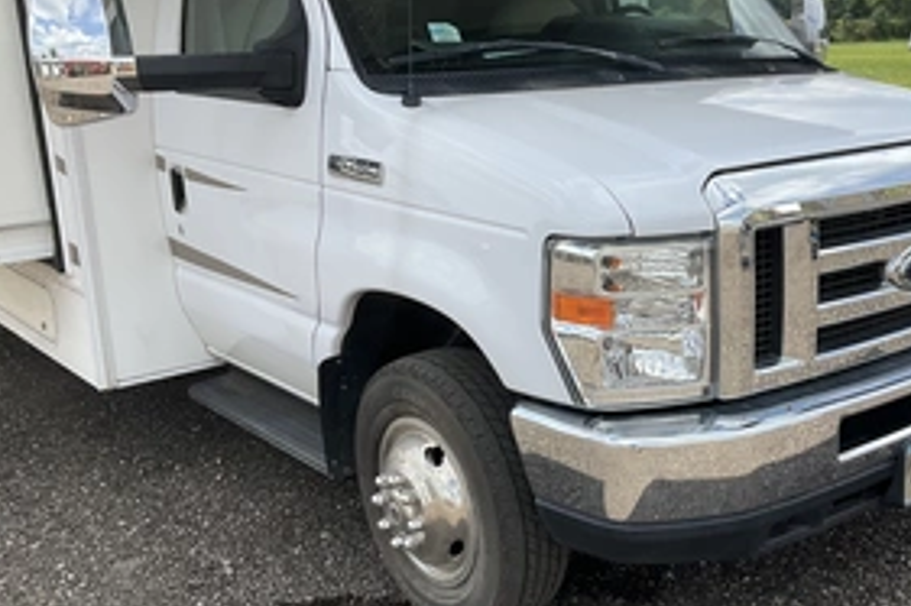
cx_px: 629
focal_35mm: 43
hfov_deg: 44.6
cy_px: 324
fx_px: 1087
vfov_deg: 31.1
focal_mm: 3
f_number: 1.8
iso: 25
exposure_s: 1/962
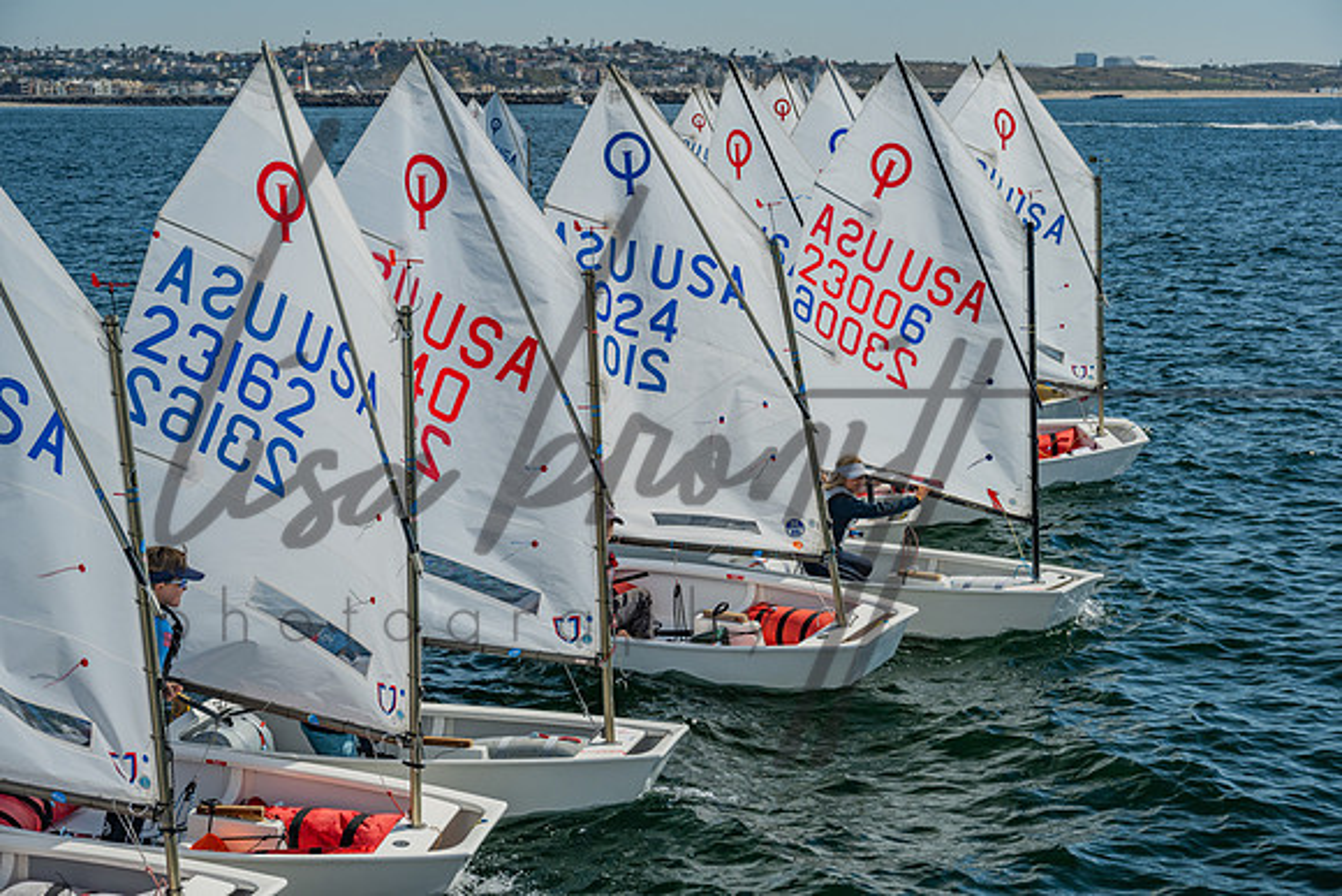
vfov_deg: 18.0
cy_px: 448
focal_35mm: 76
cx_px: 671
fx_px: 2834
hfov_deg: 26.6
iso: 100
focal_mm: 76
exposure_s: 1/640
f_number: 8
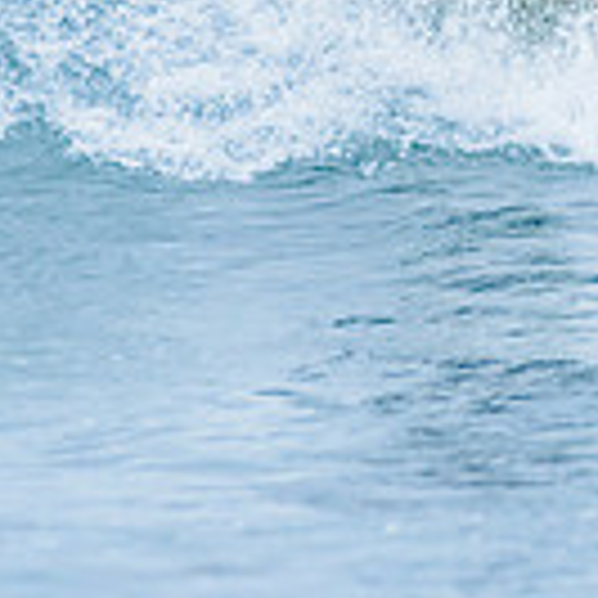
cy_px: -294
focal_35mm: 2335
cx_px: 702
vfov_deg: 0.8
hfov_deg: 0.8
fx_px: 45637
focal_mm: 500
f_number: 5.6
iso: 800
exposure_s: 1/2000
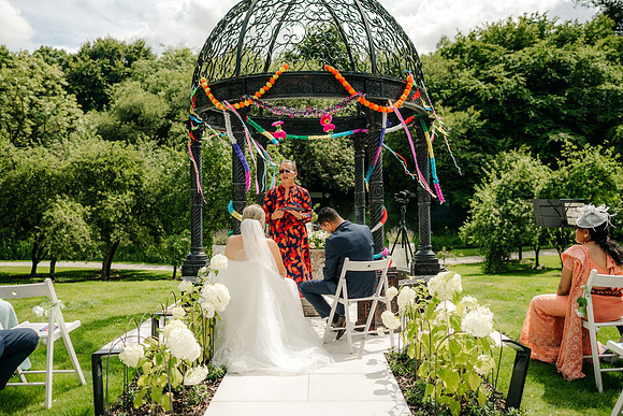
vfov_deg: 37.6
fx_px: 611
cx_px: 312
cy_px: 208
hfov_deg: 54.1
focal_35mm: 35
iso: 100
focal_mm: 35
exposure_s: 1/3200
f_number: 2.2
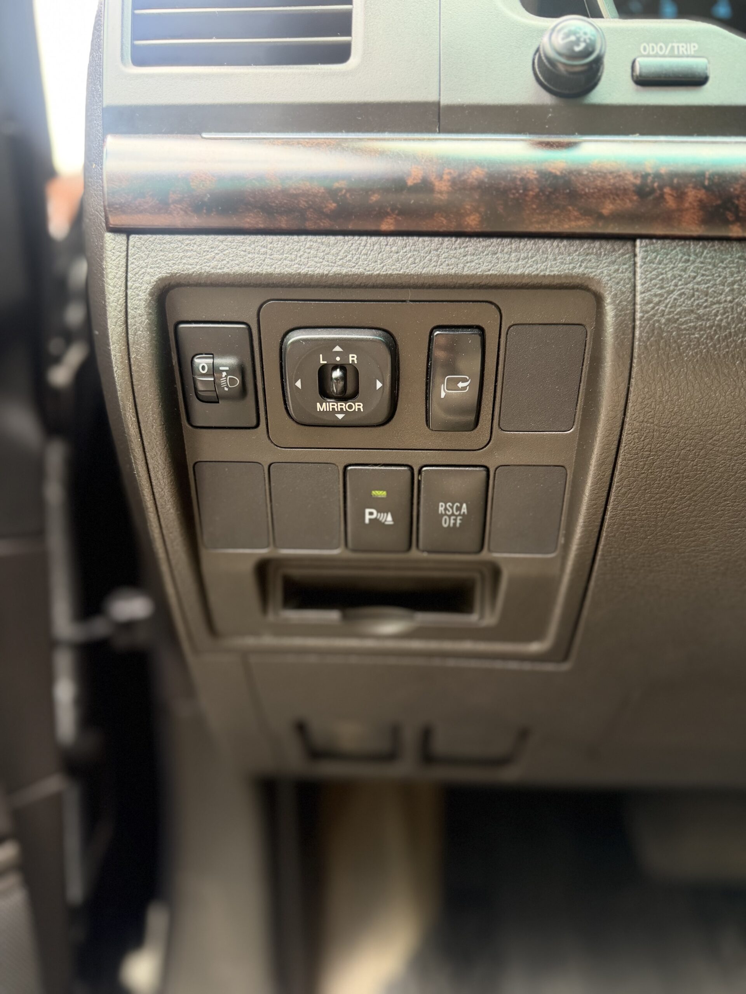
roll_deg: +0.7
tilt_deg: -11.9
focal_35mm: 24
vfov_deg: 71.6
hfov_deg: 56.8
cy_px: 497
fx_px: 690
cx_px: 373
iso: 200
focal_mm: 6.76
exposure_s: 1/119
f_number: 1.78
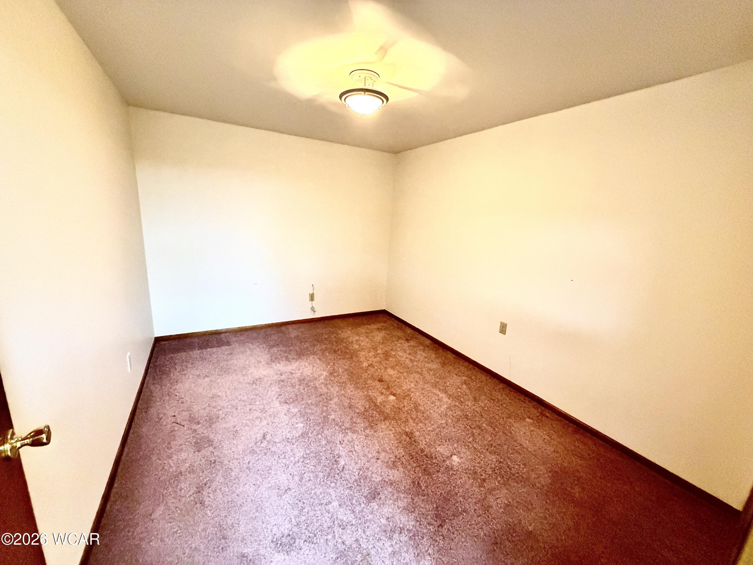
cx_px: 376
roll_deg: -3.9
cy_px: 282
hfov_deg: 102.1
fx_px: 305
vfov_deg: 85.7
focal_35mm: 14
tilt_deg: -12.8
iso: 800
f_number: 2.2
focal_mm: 2.22
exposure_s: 1/60
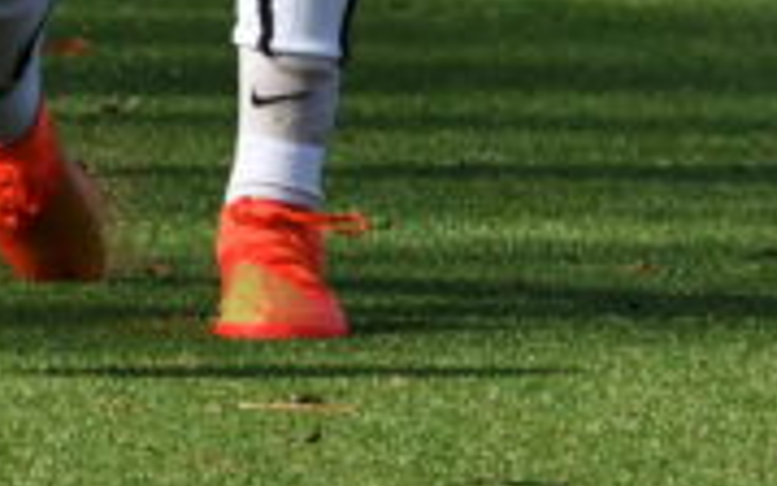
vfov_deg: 0.6
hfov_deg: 0.9
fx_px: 49800
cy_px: -1089
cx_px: 464
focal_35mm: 2351
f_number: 6.3
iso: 400
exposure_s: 1/1600
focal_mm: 230
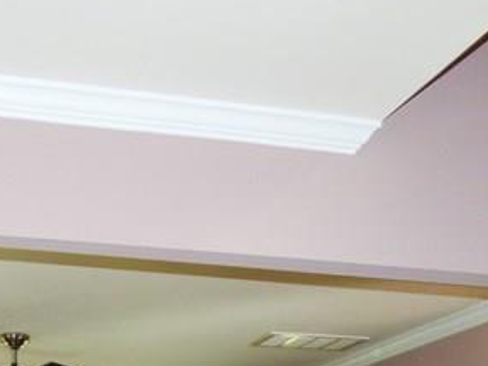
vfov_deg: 18.0
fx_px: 1001
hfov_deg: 27.2
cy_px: 578
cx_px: 166
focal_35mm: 71
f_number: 3.5
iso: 100
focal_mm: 3.58
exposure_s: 1/15
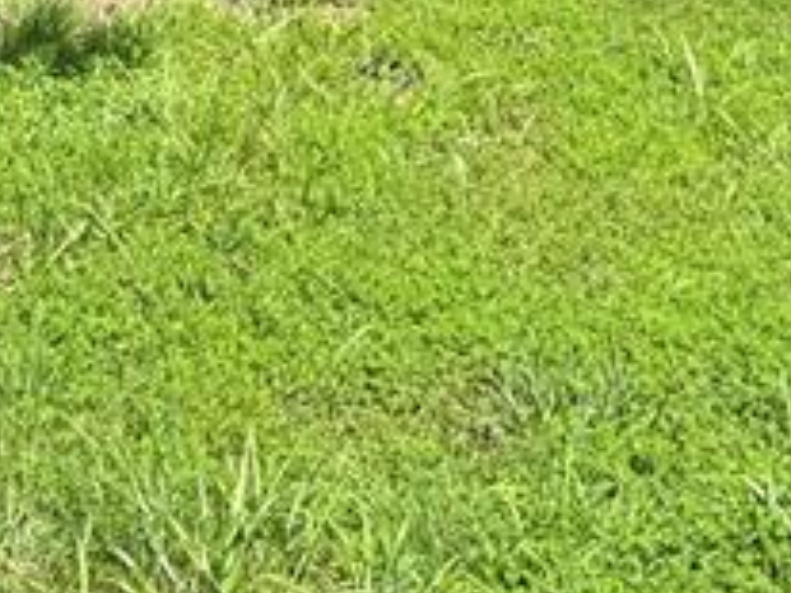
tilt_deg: -5.9
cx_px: 195
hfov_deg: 16.5
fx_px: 2718
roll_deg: +0.9
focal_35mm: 119
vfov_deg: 11.3
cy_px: -585
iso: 100
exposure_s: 1/1855
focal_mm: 6.76
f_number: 1.78
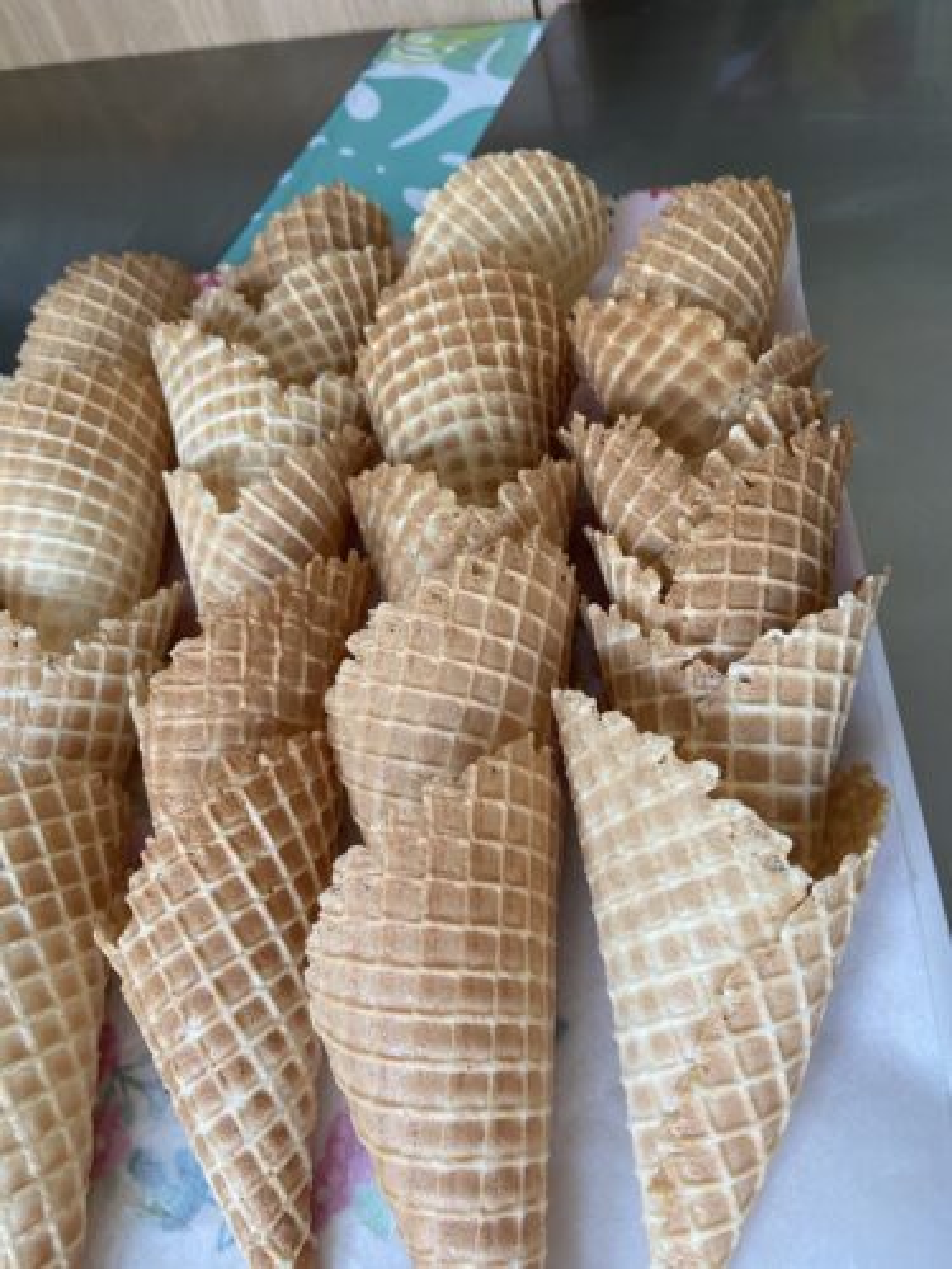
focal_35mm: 26
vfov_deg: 67.3
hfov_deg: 53.1
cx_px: 476
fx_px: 953
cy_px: 634
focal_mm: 4.25
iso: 125
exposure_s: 1/96
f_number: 1.8
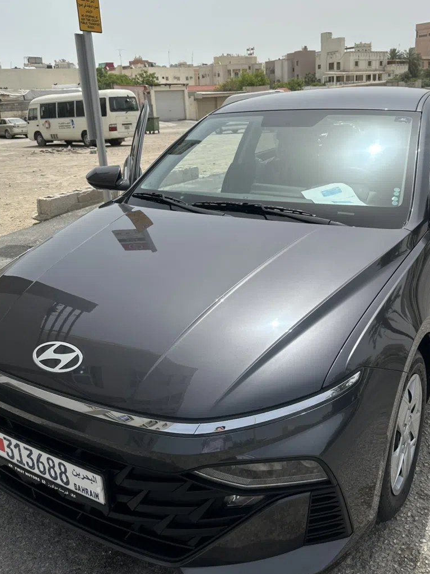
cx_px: 230
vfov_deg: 56.8
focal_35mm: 32
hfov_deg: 44.1
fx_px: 530
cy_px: 265
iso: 80
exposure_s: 1/7042
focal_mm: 6.86
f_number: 1.78
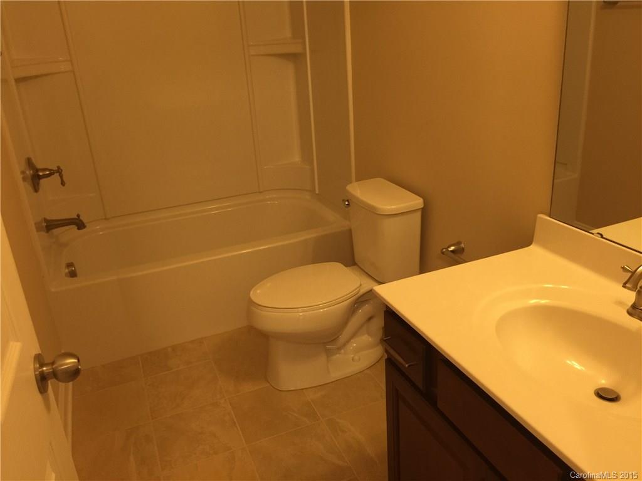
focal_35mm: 29
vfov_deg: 48.2
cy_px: 240
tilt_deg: -21.1
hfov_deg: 61.7
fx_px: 538
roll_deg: +3.4
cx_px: 321
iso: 100
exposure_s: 1/8
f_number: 2.2
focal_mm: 4.15
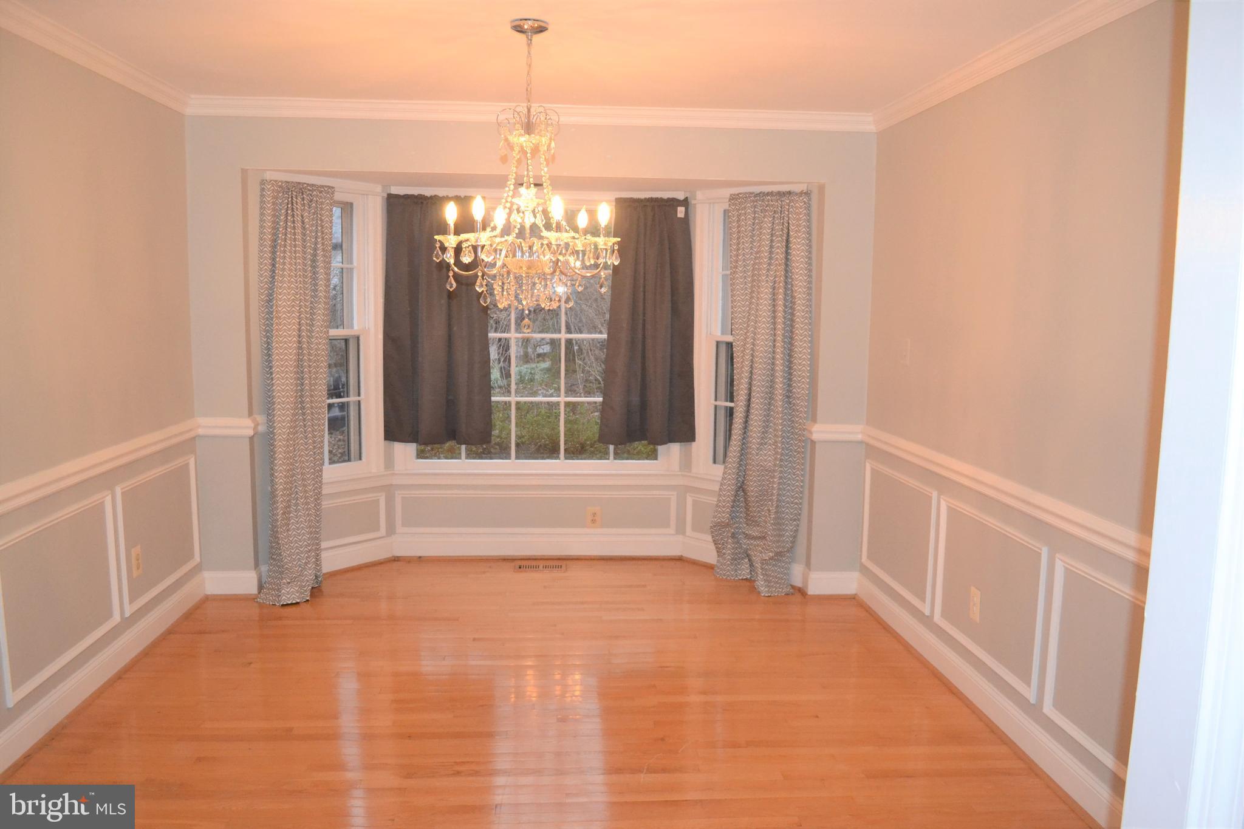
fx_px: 933
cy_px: 414
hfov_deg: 67.4
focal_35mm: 27
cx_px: 622
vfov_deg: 47.9
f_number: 3.5
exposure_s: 1/60
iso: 2500
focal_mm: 18
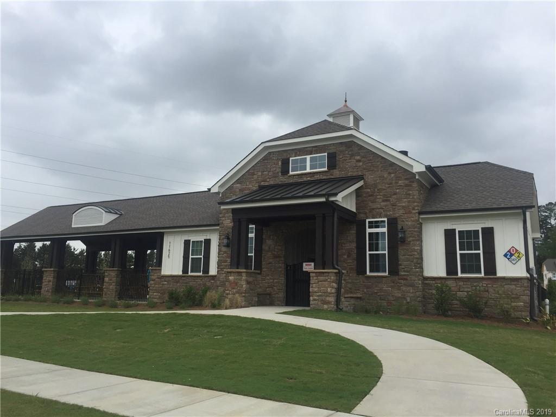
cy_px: 208
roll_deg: -2.6
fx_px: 466
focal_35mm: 29
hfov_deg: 61.7
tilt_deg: +10.7
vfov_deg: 48.2
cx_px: 278
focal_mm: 4.15
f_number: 2.2
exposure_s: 1/775
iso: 32
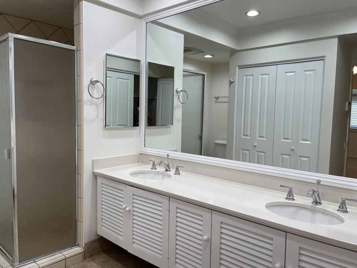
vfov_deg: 51.4
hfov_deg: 65.3
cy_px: 135
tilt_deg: -4.9
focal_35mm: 27
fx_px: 279
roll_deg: -1.2
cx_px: 180
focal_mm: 5.1
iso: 40
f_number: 1.6
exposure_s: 1/120
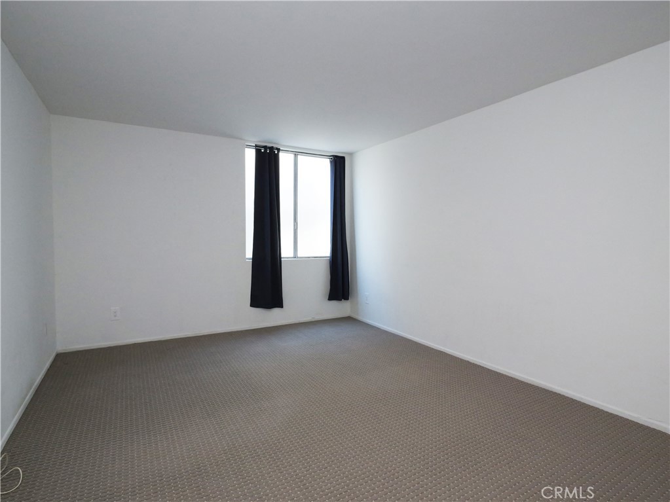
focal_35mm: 18
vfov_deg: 71.6
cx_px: 335
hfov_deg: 87.8
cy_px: 251
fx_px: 348
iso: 2500
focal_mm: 9
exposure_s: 1/80
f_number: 8
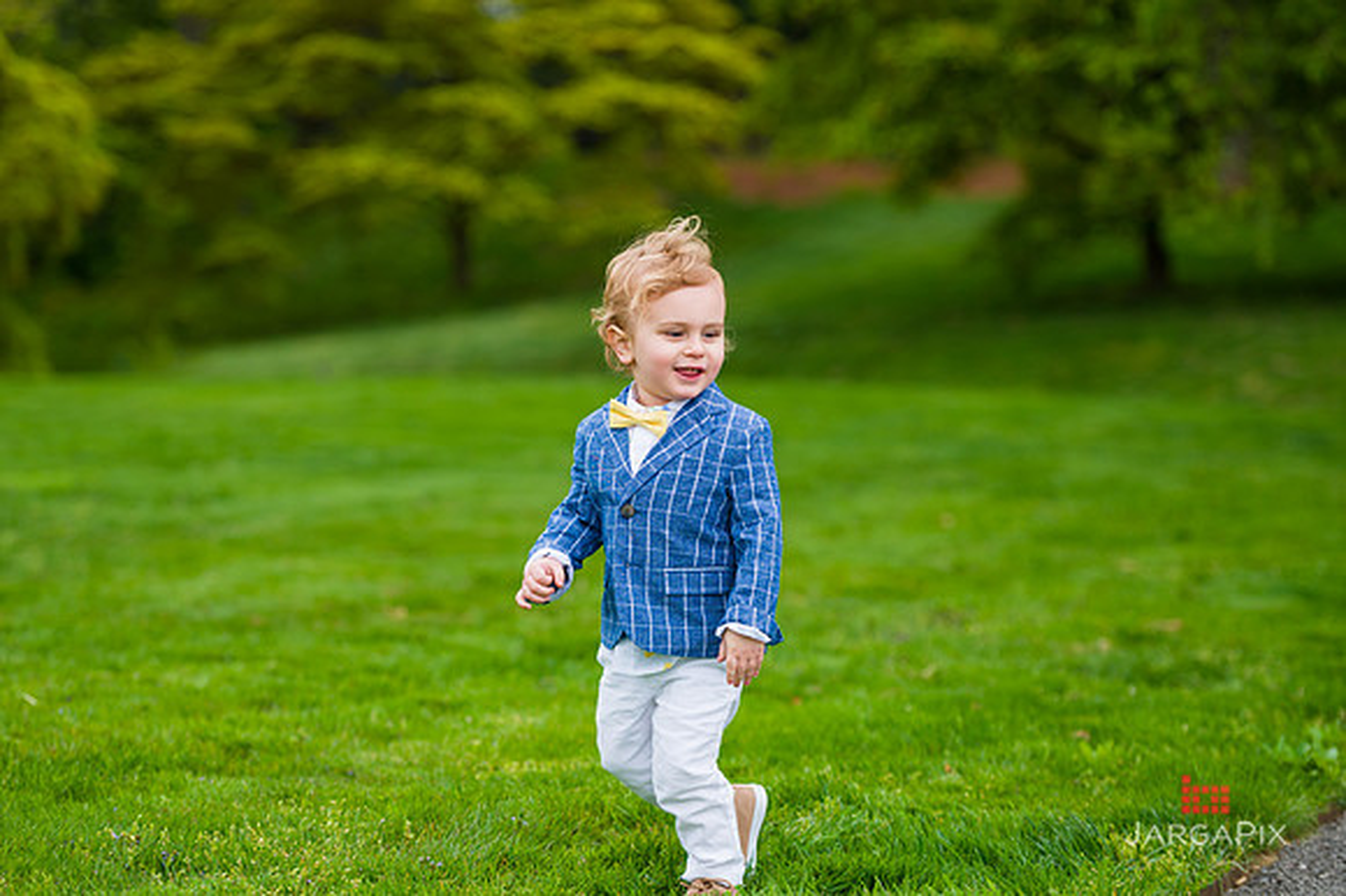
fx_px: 4334
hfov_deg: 17.7
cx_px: 673
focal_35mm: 116
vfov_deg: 11.8
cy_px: 448
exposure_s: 1/800
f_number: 3.5
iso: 200
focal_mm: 116
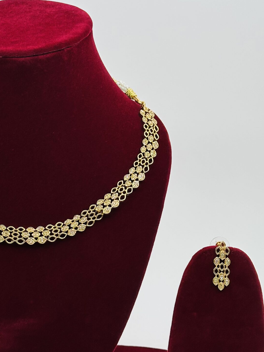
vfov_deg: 23.0
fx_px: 865
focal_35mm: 85
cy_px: 160
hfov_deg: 17.2
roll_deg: -0.9
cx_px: 41
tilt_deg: -12.1
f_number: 1.78
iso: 64
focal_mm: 6.86
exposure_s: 1/719
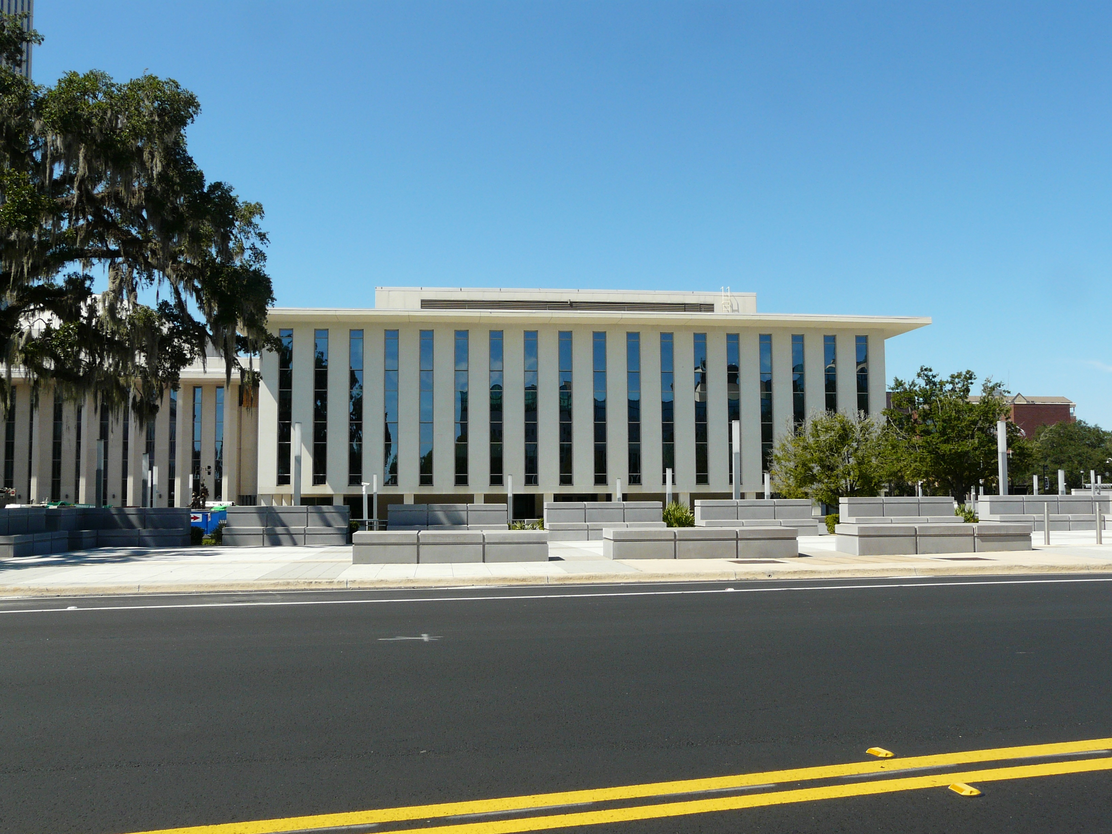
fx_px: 1028
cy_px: 417
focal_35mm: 32
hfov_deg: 56.8
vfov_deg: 44.2
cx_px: 556
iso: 100
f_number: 5.6
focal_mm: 5.3
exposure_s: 1/400
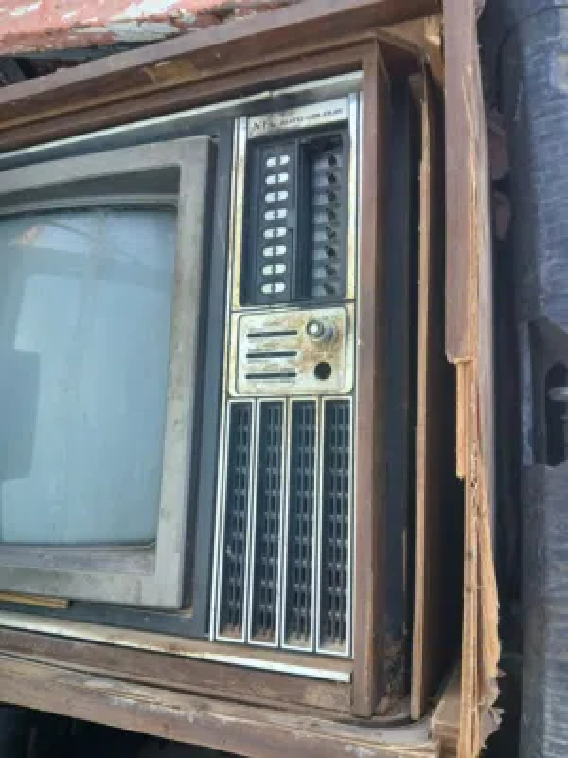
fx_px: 569
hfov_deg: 53.1
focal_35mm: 26
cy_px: 379
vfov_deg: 67.3
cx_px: 284
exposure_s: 1/100
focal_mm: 3.98
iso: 32
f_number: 1.8
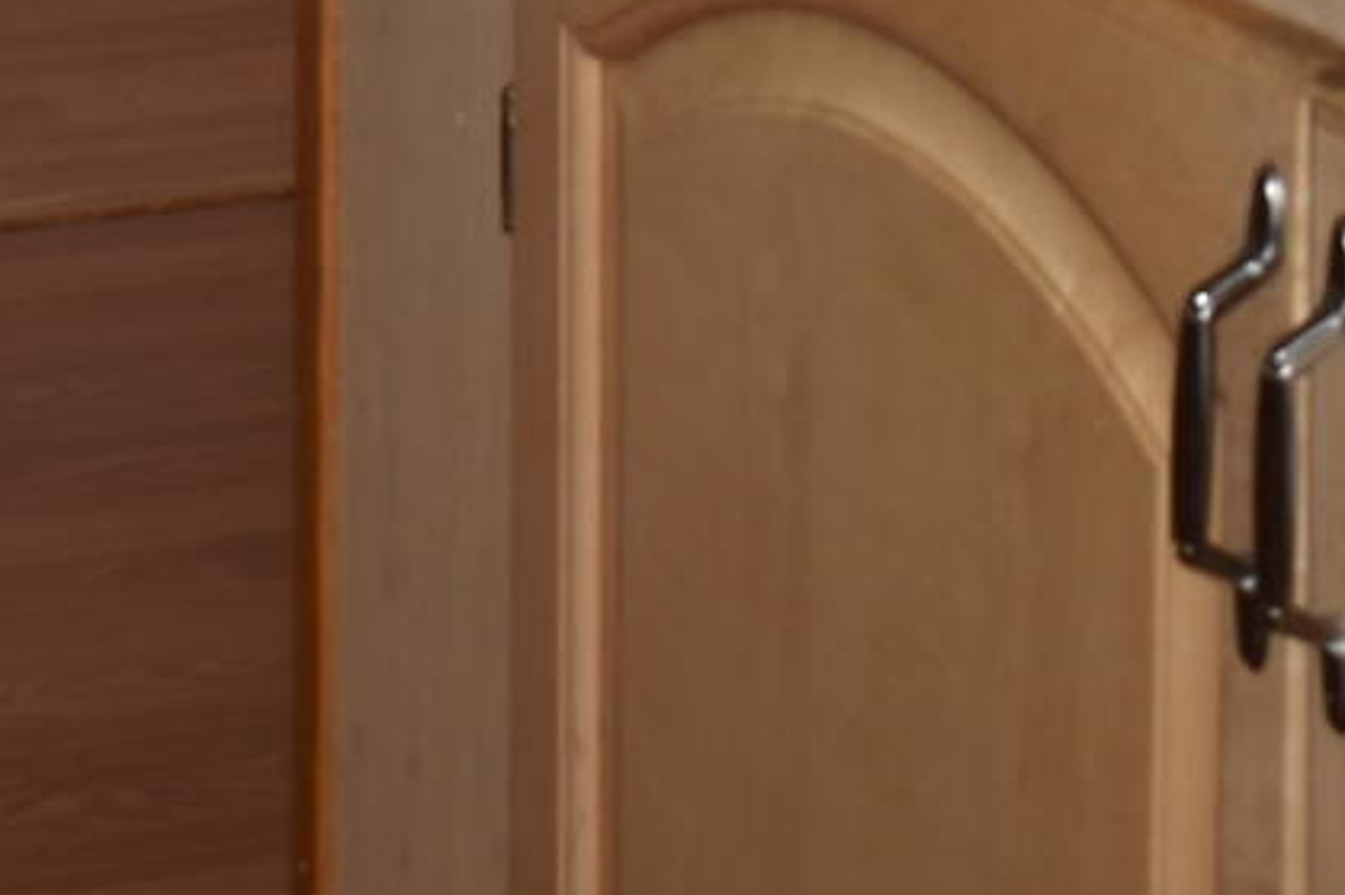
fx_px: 8029
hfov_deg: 9.5
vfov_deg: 5.7
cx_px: -125
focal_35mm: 215
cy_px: -2249
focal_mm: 20
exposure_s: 1/200
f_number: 5.6
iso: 100
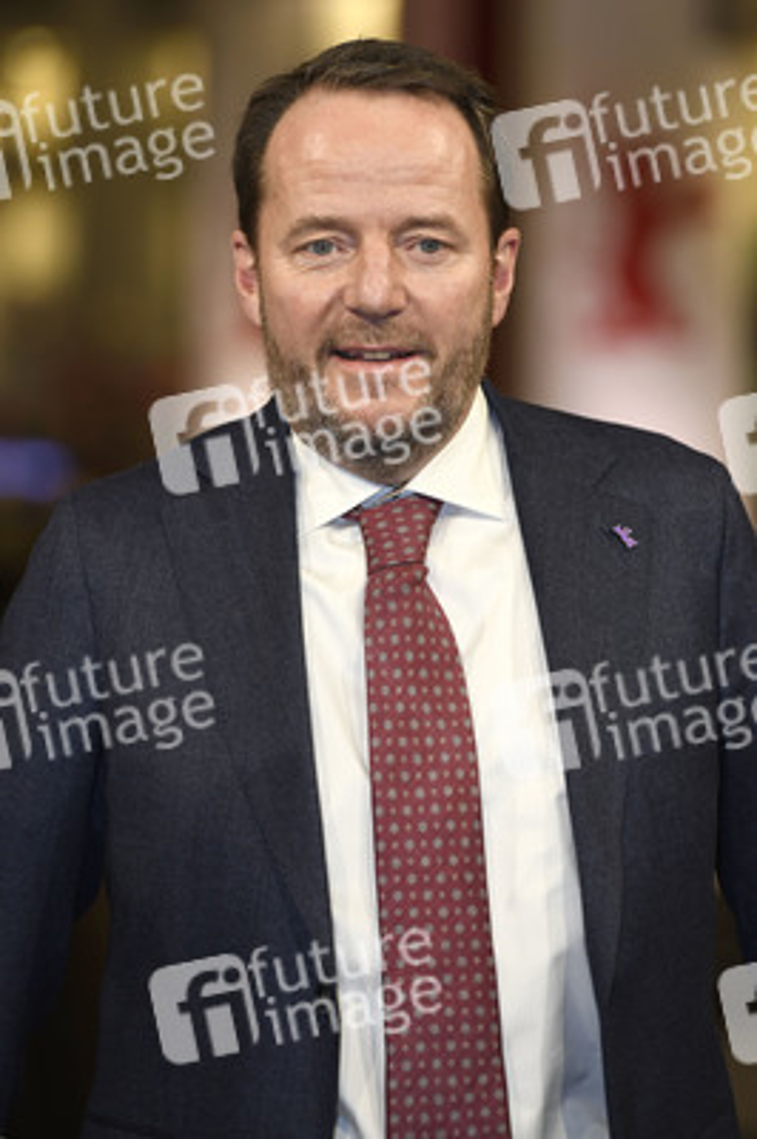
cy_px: 570
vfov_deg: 10.3
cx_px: 378
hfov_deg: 6.9
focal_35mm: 200
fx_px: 6319
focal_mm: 200
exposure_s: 1/320
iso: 1000
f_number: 4.5
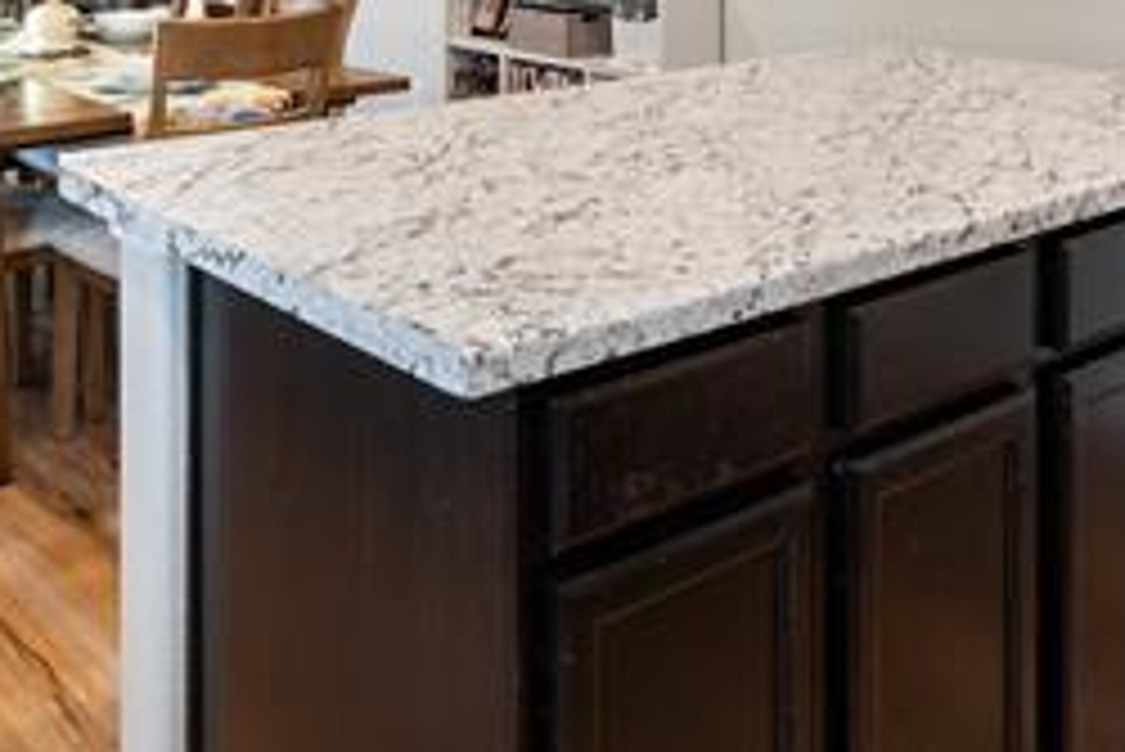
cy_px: -135
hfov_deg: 42.7
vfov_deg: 26.3
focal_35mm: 46
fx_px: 1438
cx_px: 558
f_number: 8
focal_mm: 18
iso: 200
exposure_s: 1/2
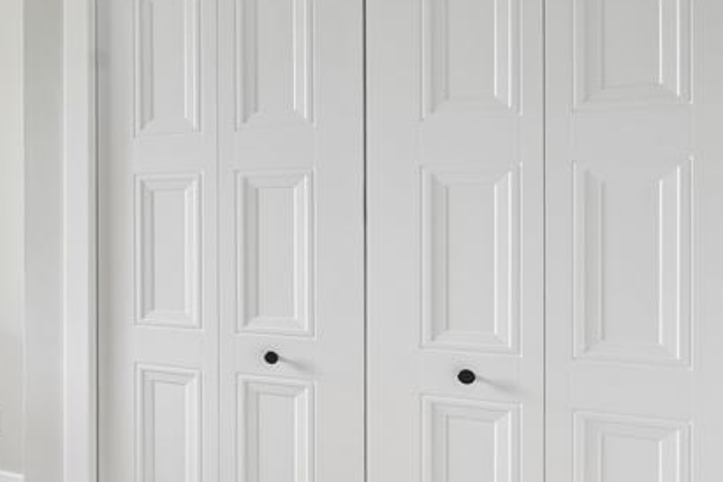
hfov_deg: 28.3
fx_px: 1064
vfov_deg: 25.5
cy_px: 207
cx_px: -294
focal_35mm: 53
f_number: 9
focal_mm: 17
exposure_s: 1/6
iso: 400
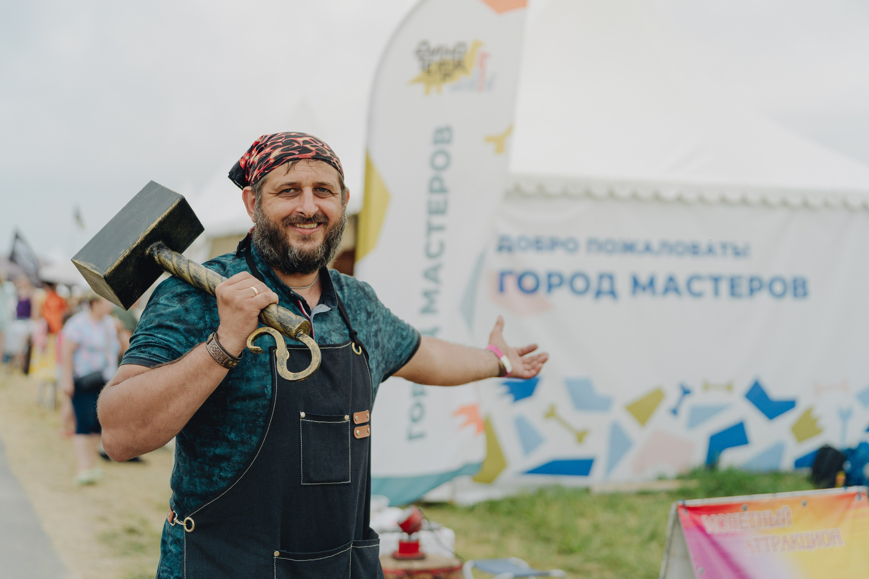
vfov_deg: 26.5
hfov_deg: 38.9
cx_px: 451
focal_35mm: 51
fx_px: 1229
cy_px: 290
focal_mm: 49
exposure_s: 1/2000
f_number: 2.2
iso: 160
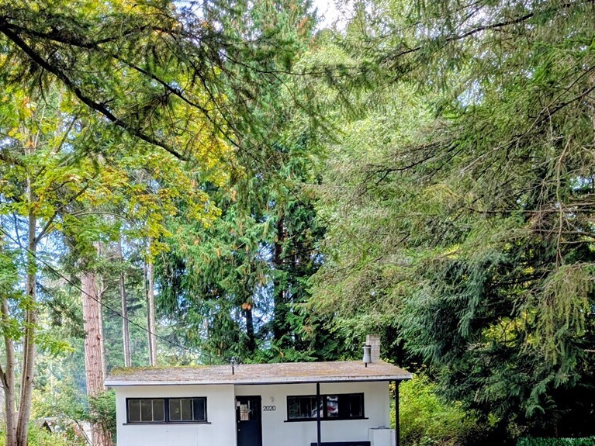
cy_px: 428
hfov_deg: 37.9
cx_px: 213
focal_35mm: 50
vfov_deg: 27.7
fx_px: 859
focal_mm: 6.9
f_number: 1.68
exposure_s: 1/130
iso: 18
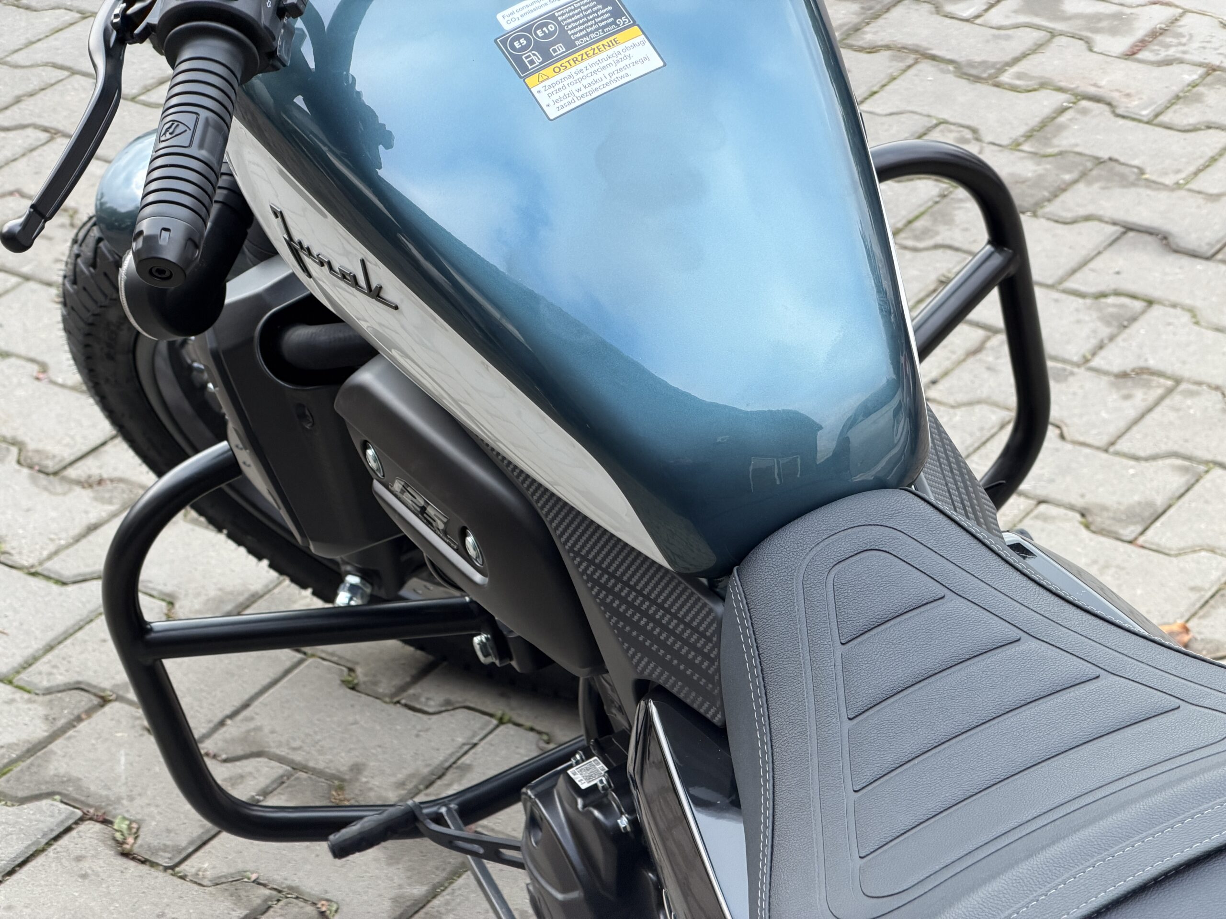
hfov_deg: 19.6
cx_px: 613
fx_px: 3542
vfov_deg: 14.8
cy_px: 460
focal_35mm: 100
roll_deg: +1.1
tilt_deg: -29.7
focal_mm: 16.89
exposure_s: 1/121
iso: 160
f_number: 2.8
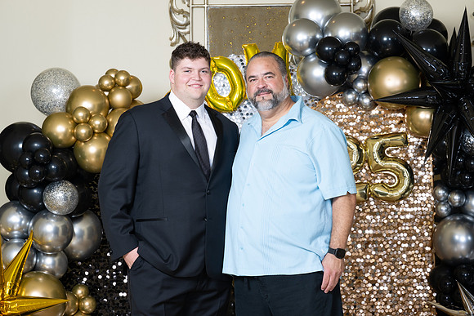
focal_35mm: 120
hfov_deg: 17.1
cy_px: 158
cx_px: 237
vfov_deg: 11.4
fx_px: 1580
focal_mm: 120
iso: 320
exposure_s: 1/100
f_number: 8
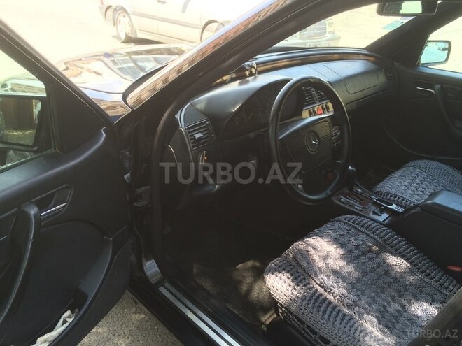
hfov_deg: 61.7
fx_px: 387
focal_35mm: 29
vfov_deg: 48.2
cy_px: 173
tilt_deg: -27.5
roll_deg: -0.1
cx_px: 231
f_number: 2.2
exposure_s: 1/118
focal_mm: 4.15
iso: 32
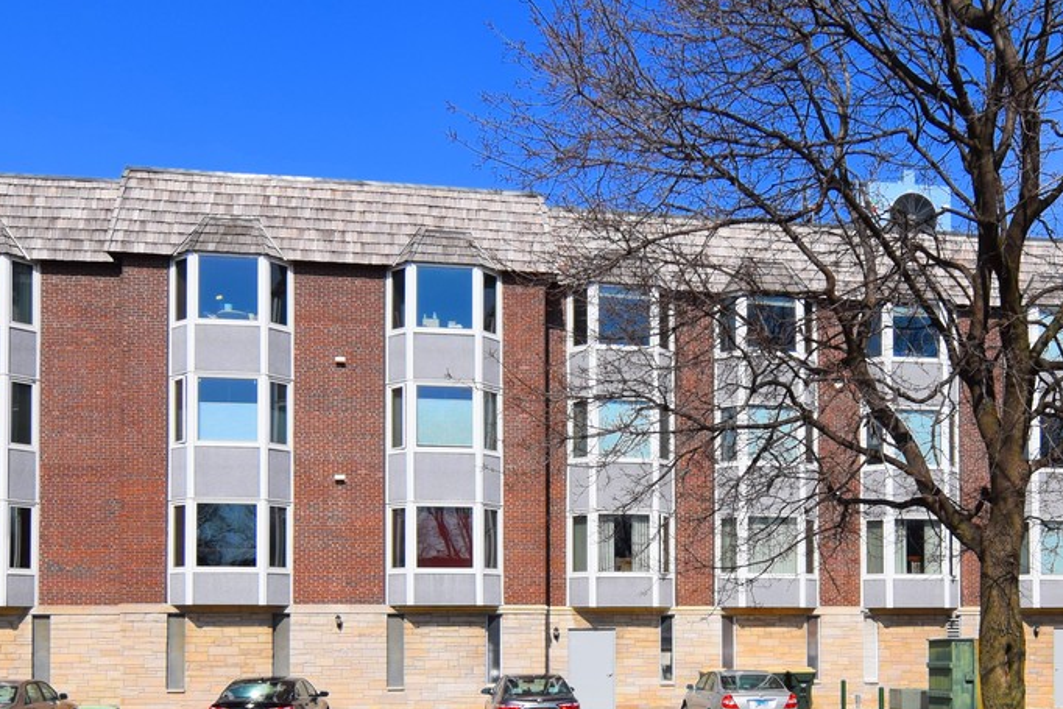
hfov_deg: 48.6
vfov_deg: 32.6
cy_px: 617
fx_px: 1157
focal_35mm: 39
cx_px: 697
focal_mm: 11
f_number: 10
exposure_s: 1/400
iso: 200
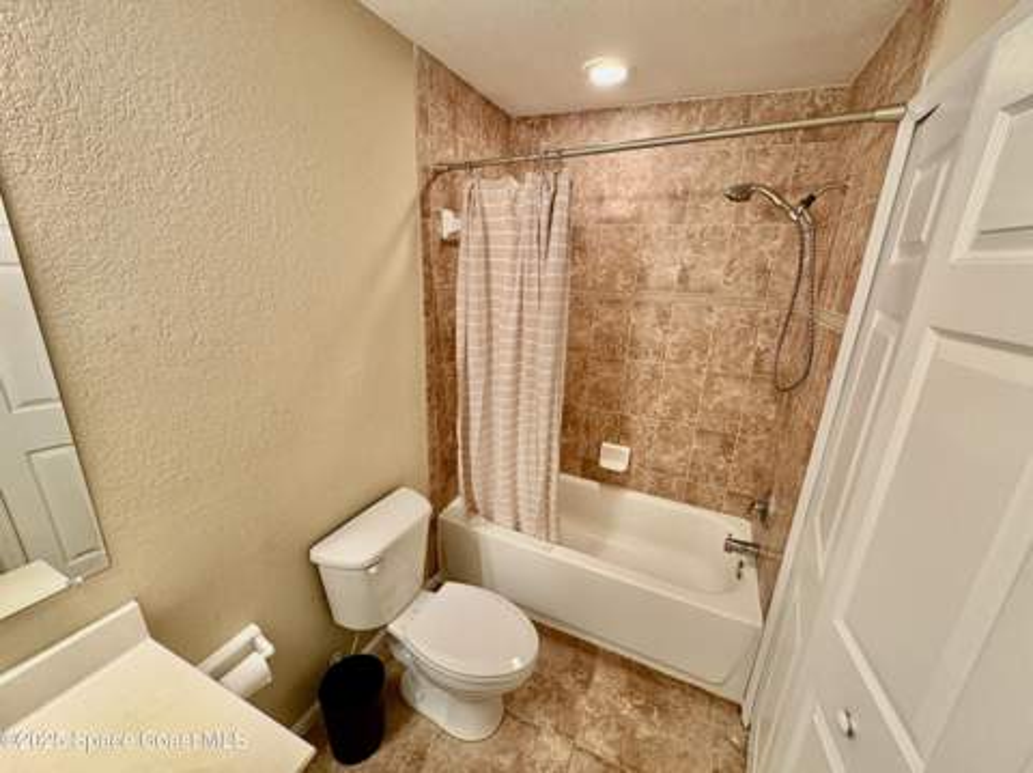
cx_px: 516
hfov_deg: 102.1
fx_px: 417
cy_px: 386
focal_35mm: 14
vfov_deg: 85.6
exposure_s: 1/60
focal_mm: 2.22
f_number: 2.2
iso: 320
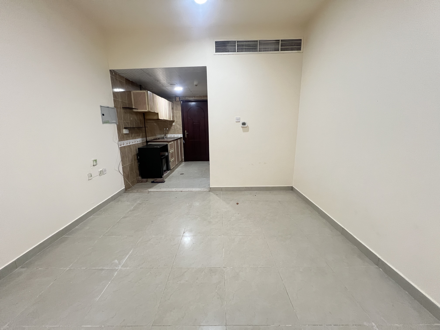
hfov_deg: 106.2
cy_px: 165
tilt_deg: -12.9
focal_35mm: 13
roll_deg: +0.8
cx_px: 220
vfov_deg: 89.9
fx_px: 165
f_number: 1.8
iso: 400
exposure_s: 1/60
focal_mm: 1.57
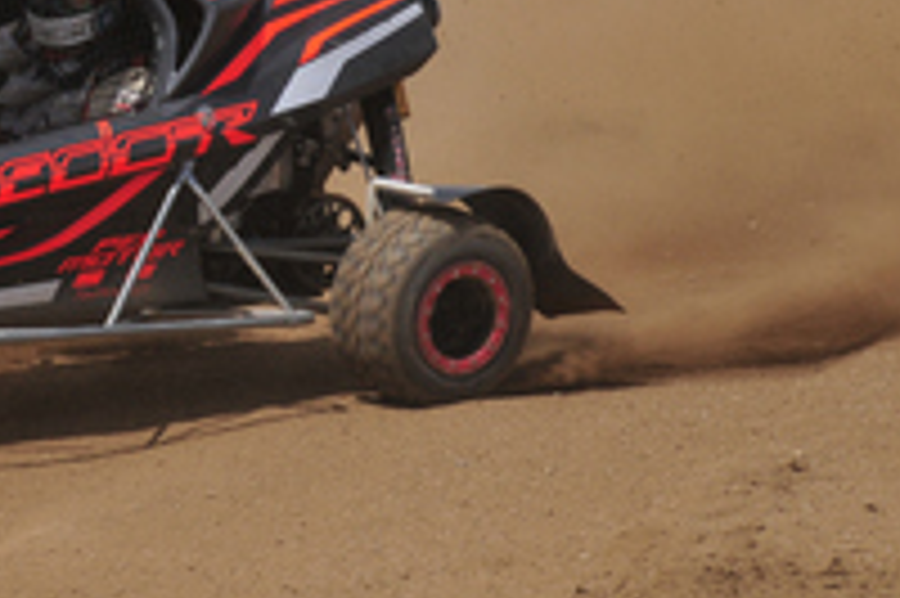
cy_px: -11
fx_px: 8418
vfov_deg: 4.1
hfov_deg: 6.1
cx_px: 99
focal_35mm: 337
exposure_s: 1/1000
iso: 400
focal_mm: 100
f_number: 13
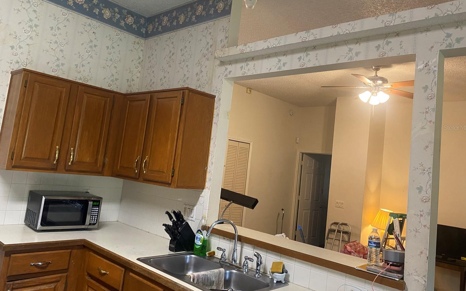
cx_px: 235
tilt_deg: +7.3
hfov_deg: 66.5
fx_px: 356
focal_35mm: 28
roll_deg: -6.5
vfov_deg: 44.4
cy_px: 127
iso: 320
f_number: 1.8
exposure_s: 1/60
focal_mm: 4.25
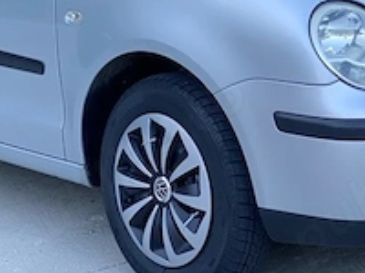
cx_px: 199
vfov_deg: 9.3
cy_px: -106
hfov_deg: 12.7
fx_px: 1645
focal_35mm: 156
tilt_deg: -4.3
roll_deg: +1.6
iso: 25
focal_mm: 6
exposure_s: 1/122
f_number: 2
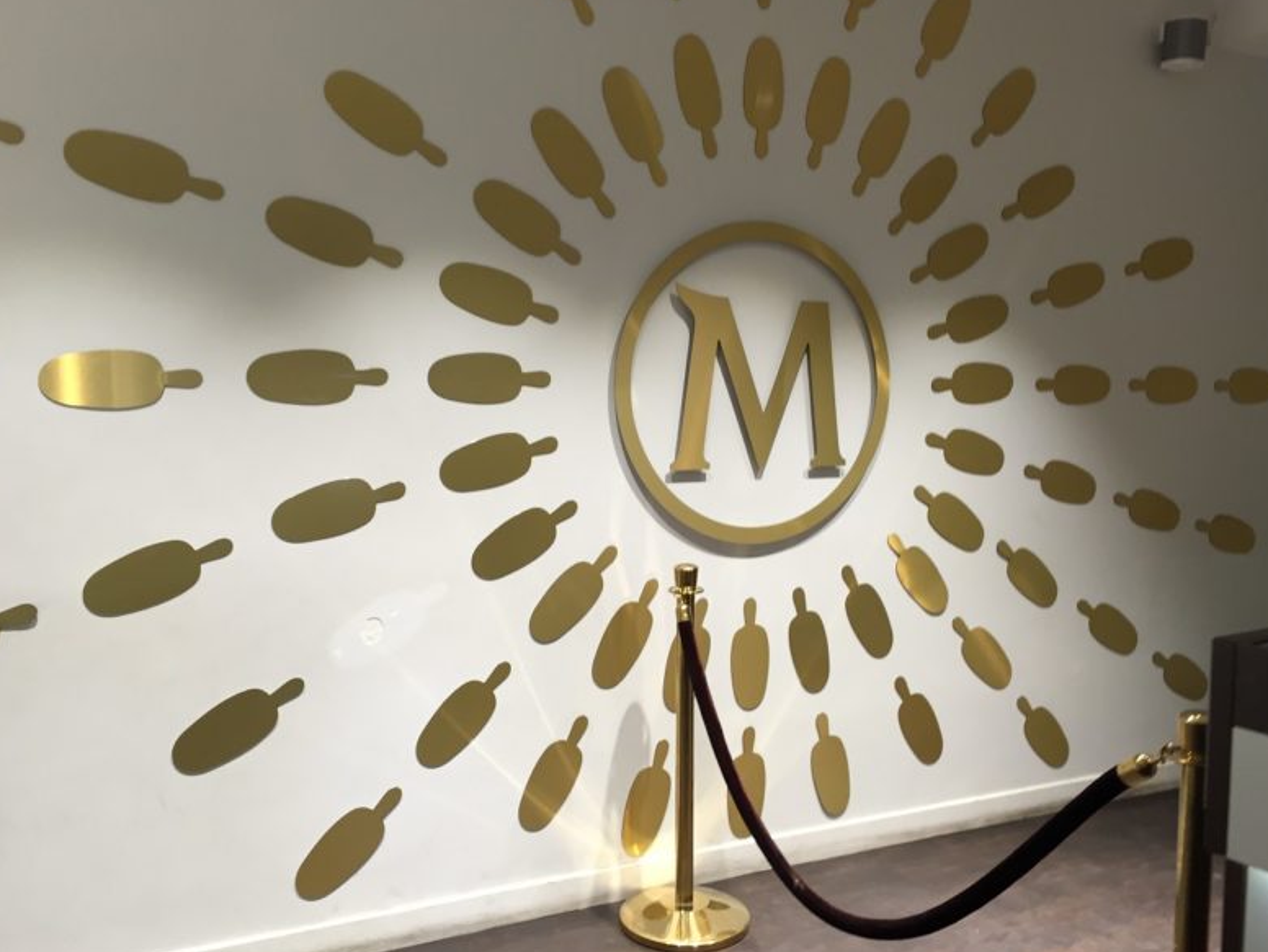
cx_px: 637
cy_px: 463
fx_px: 1136
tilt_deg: -3.6
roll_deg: +0.0
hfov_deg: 58.3
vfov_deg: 45.5
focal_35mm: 31
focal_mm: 4.15
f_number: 2.2
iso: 80
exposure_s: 1/33
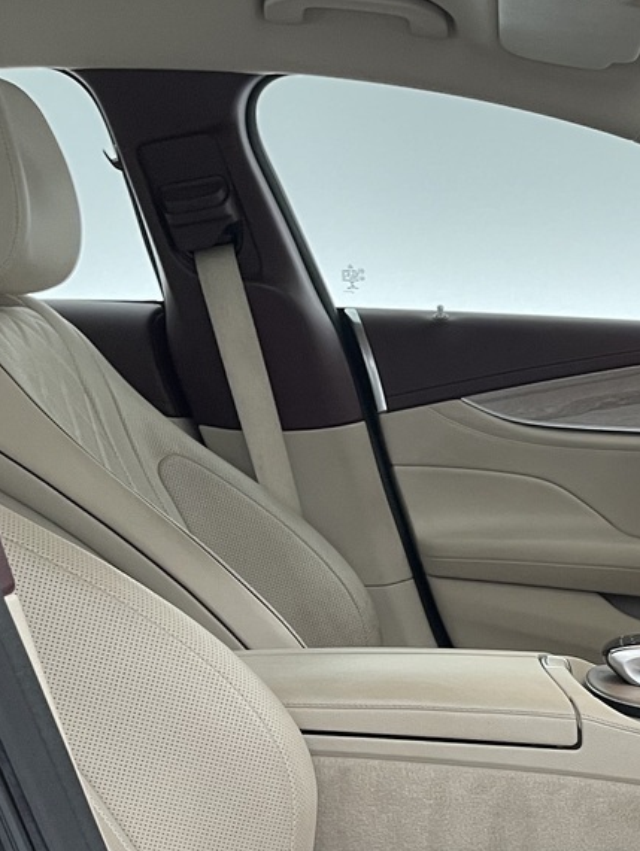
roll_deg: -0.1
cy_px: 775
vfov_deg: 29.4
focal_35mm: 63
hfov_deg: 21.2
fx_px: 1551
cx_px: 821
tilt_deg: -14.4
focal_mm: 5.1
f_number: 1.6
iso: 160
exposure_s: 1/50
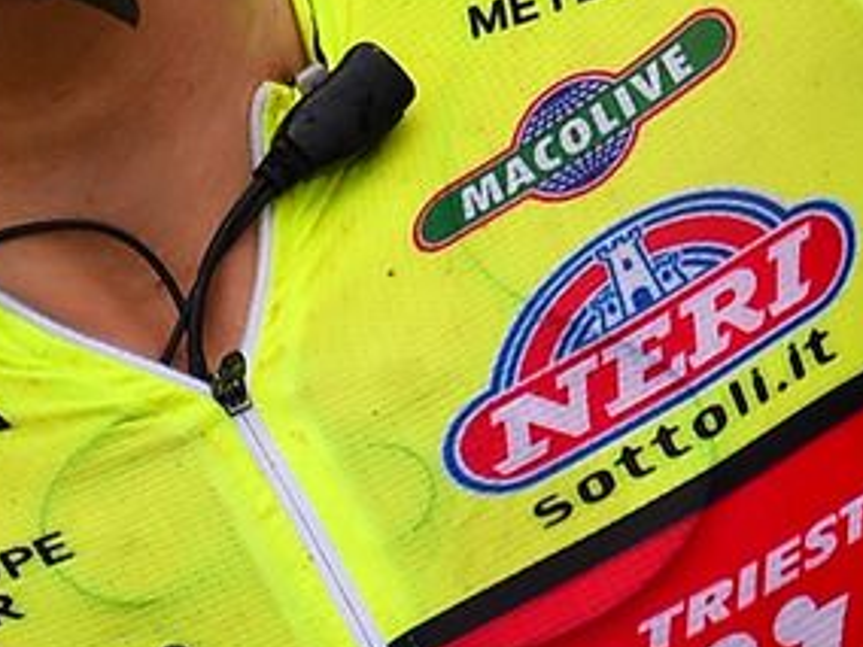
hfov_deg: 1.2
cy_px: 32
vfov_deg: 0.9
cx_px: -21
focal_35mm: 1622
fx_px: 40438
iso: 1000
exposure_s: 1/1600
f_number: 5.6
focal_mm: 400
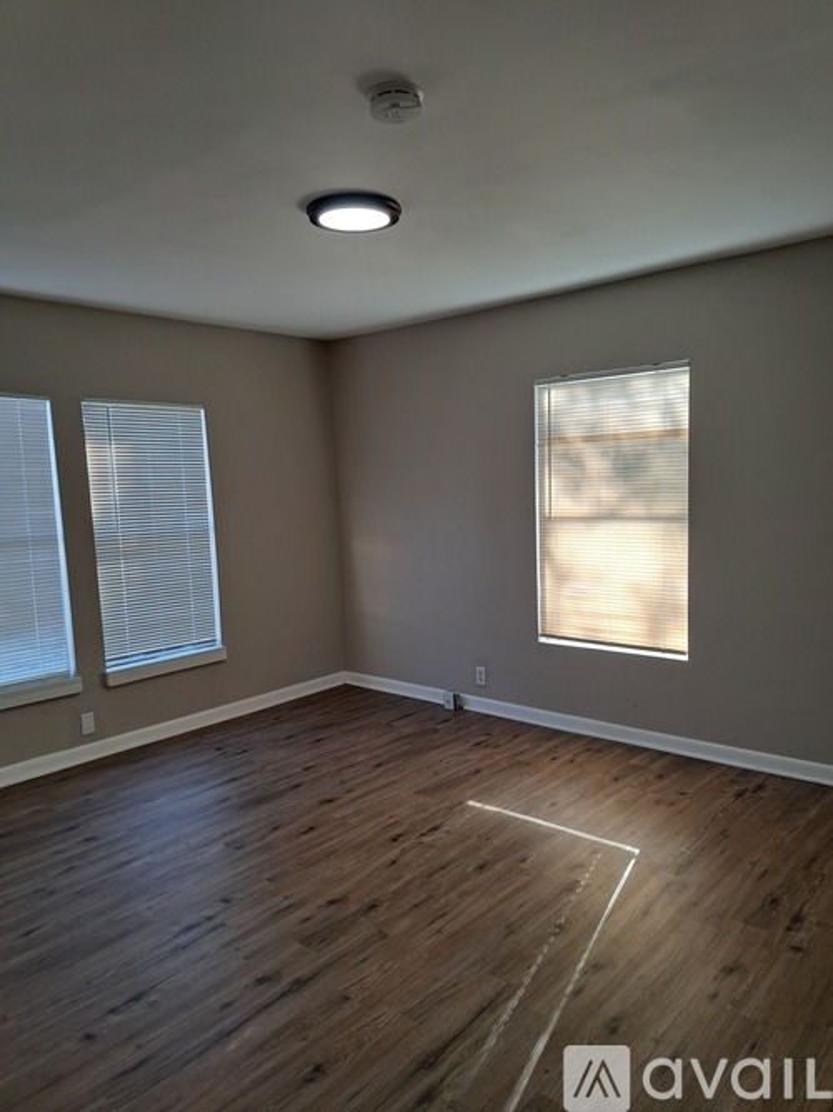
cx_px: 416
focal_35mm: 24
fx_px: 770
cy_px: 556
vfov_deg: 71.6
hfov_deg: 56.8
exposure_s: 1/60
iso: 50
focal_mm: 5.23
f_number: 1.8
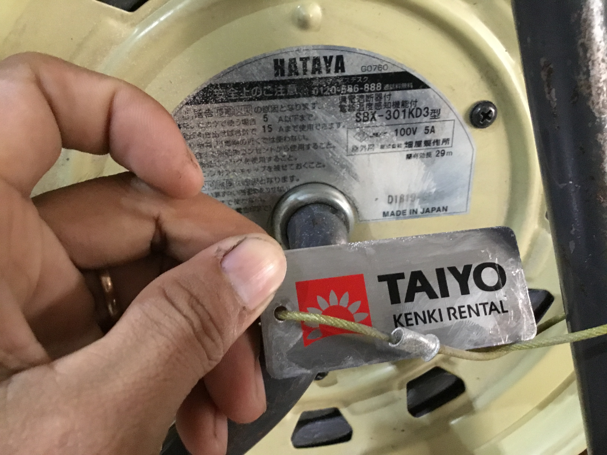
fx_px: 544
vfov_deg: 45.4
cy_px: 228
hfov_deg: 58.4
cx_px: 304
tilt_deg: -25.7
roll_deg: -0.4
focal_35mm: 31
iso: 640
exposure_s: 1/17
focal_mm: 3.3
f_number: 2.4
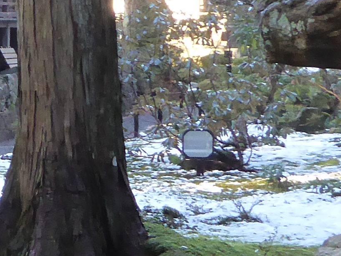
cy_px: 164
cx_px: -214
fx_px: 1714
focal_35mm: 174
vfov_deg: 8.5
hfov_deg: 10.8
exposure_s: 1/40
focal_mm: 5
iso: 400
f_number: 3.5
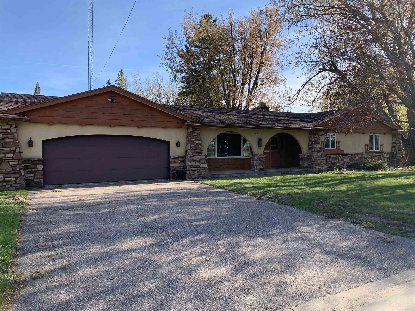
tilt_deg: -2.1
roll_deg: +1.4
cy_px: 156
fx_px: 312
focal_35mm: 26
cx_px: 208
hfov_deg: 67.3
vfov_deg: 53.1
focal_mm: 4.25
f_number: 1.8
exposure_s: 1/864
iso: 25
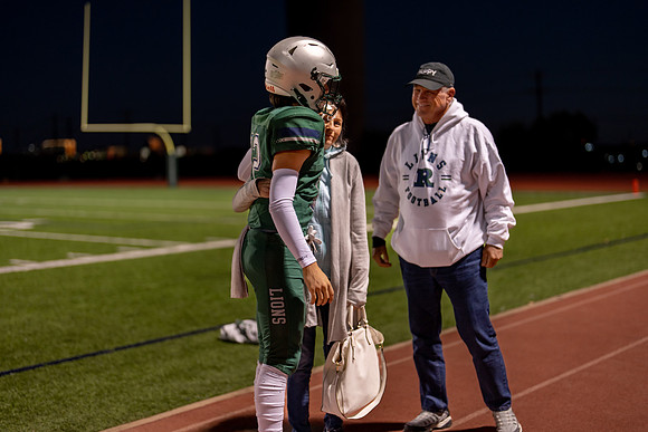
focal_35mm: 51
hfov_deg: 38.6
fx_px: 924
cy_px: 216
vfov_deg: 26.3
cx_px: 324
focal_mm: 50
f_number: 1.2
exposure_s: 1/320
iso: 320
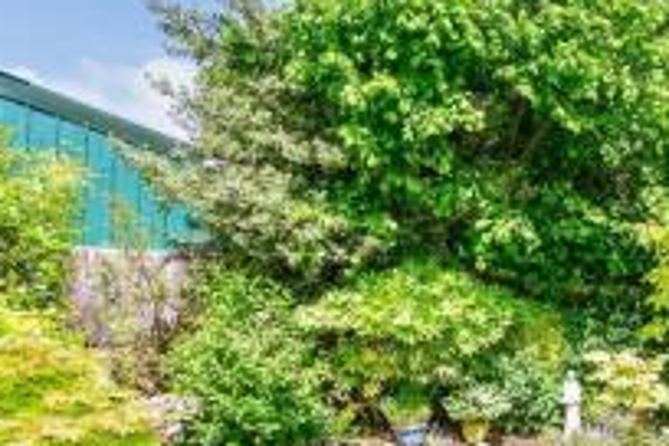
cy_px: 320
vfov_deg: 37.2
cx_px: 758
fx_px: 650
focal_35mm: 35
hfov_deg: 41.6
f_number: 8
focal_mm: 10
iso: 250
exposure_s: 1/250
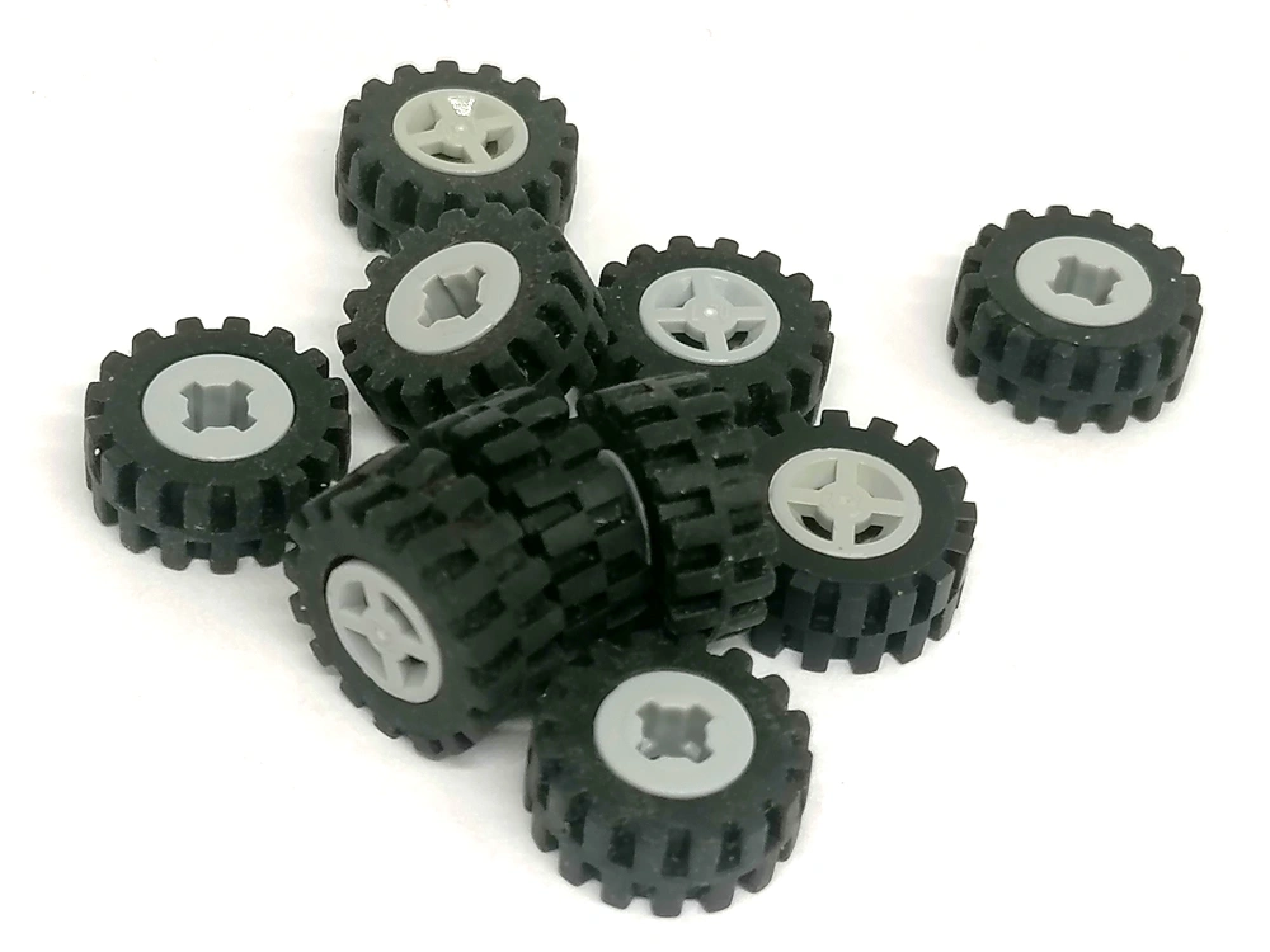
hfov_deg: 22.0
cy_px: 476
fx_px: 3265
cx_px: 635
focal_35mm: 89
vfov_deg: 16.6
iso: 64
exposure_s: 1/100
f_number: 1.8
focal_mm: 4.75
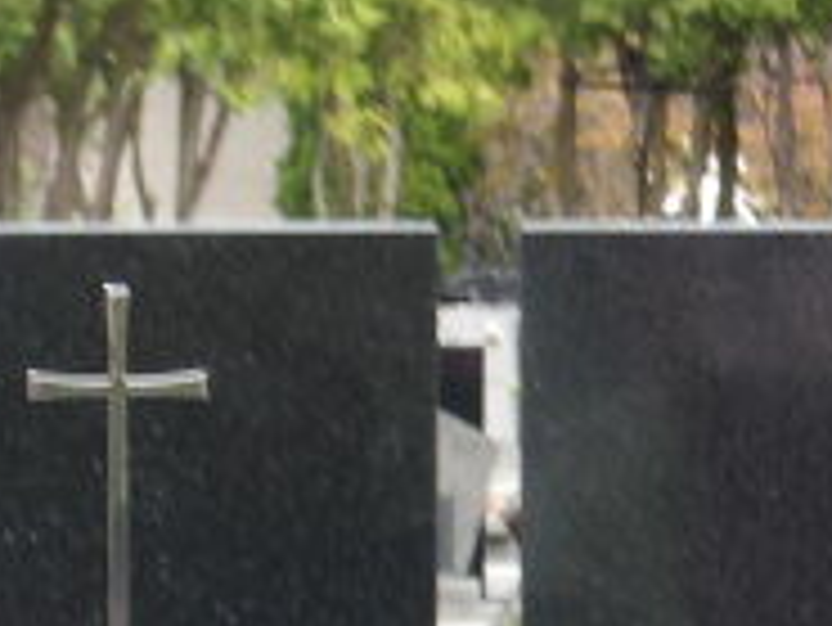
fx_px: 8971
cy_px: 1067
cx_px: 720
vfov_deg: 4.0
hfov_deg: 5.3
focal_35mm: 373
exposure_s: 1/62
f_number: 6.6
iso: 100
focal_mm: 19.6
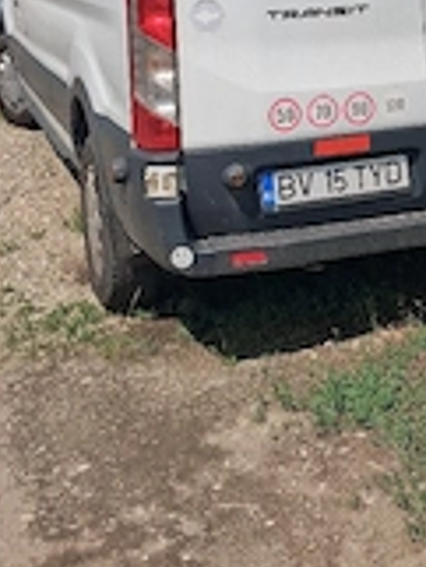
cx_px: 334
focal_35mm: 67
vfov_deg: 26.7
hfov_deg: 21.7
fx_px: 1098
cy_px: -49
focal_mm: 4
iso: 25
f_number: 1.8
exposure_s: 1/1667
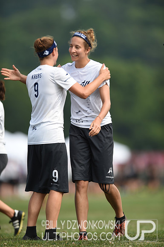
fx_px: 2741
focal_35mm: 400
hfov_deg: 3.4
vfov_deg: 5.2
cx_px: 82
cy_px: 124
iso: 100
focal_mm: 400
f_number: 2.8
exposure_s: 1/1000
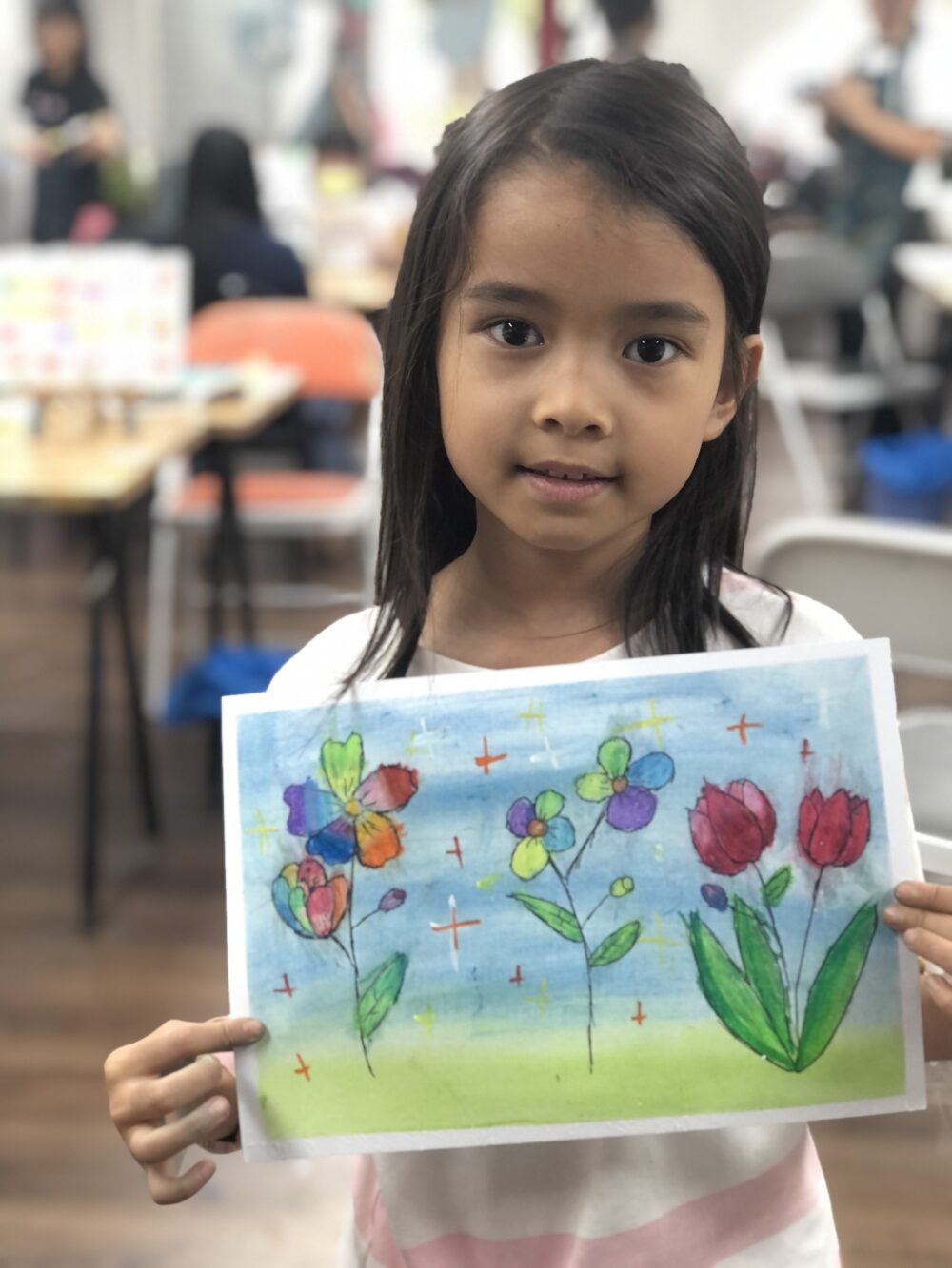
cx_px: 476
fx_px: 2090
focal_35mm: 57
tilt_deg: -15.1
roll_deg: +1.3
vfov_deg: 33.8
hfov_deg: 25.7
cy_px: 634
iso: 80
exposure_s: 1/33
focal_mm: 6.6
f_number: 2.8
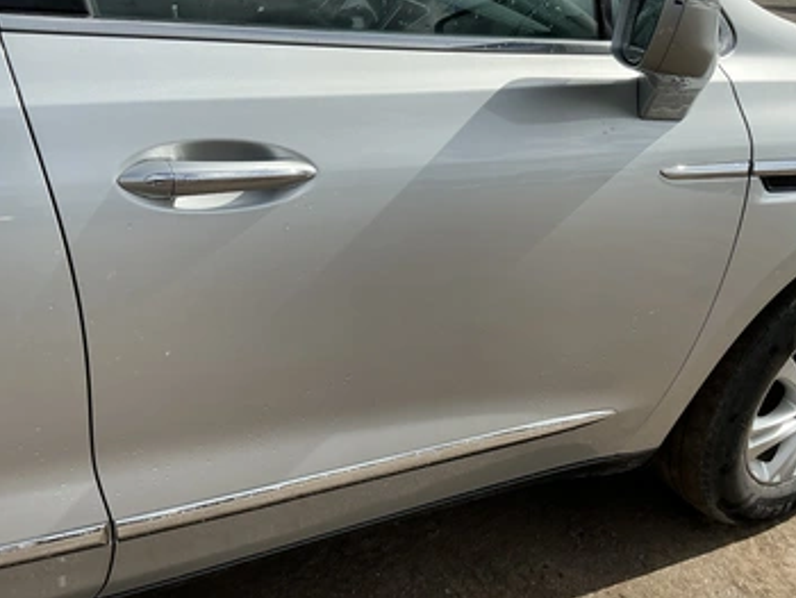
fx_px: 736
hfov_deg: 56.8
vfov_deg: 44.2
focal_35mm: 32
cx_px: 416
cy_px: 302
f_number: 1.8
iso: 25
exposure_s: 1/1786
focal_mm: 3
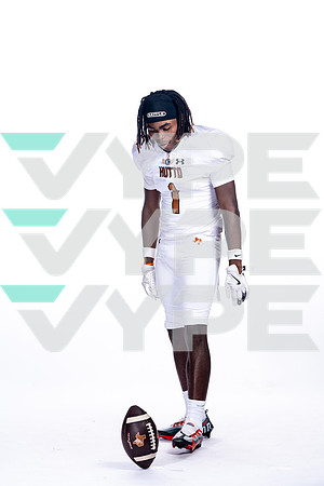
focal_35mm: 113
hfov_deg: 12.1
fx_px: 1525
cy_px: 243
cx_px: 162
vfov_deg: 18.1
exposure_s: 1/250
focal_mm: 113
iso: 400
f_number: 5.6
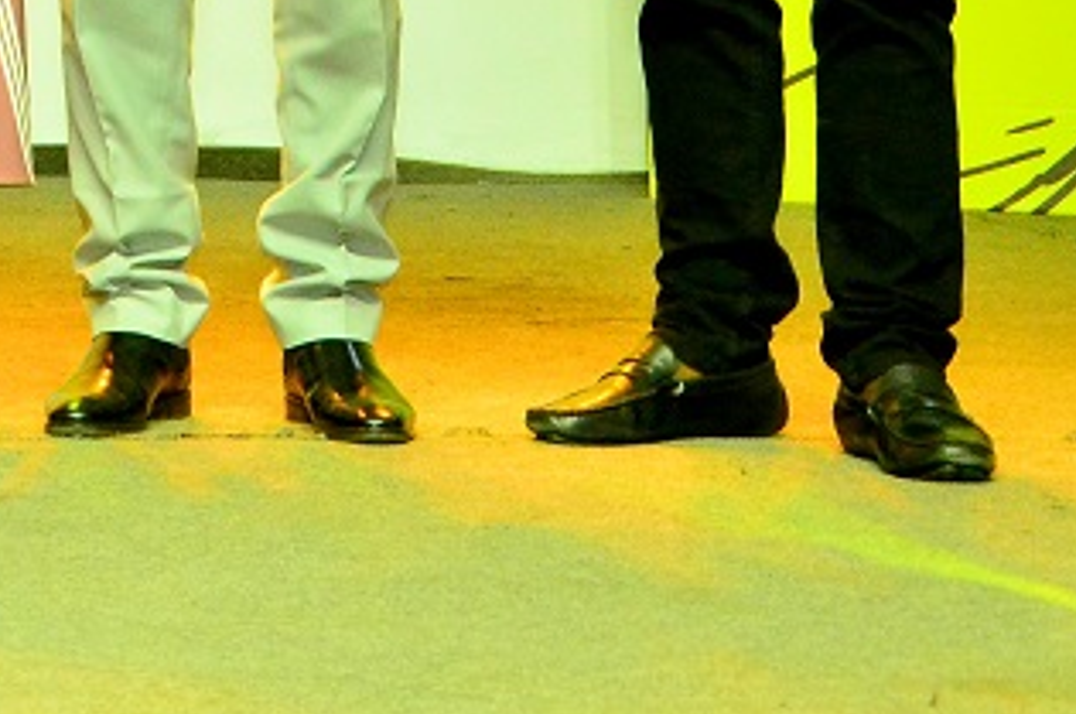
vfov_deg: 6.9
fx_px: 5790
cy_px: -574
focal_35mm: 194
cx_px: -680
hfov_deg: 10.2
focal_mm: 34
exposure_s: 1/160
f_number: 4.2
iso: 2000
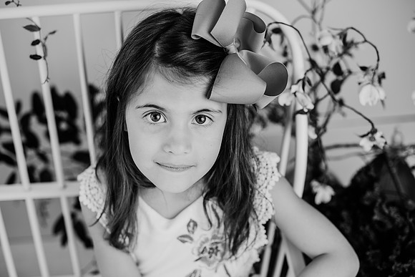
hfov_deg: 39.6
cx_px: 208
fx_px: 576
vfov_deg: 27.0
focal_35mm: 50
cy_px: 138
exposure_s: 1/160
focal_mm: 50
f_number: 2.8
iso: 125
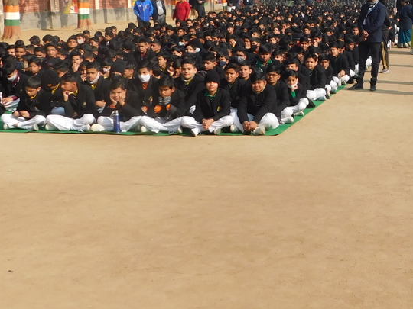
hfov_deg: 28.7
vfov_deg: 22.6
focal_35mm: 64
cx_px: 398
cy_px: 60
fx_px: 764
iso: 125
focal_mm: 5.3
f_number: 3.2
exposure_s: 1/1000
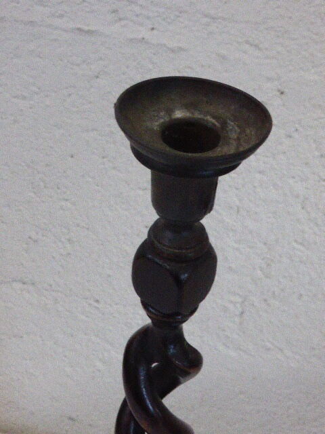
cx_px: 162
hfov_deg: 18.7
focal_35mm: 79
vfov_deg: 24.7
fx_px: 989
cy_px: 217
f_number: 5
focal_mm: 13.3
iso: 1600
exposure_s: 1/125
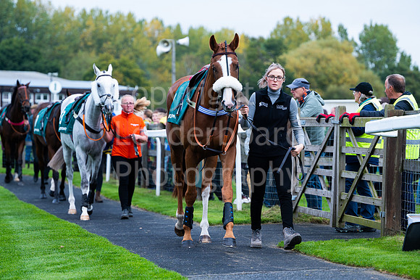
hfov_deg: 14.7
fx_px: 1632
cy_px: 140
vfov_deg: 9.8
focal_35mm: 140
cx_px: 210
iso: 400
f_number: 4
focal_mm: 140
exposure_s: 1/800
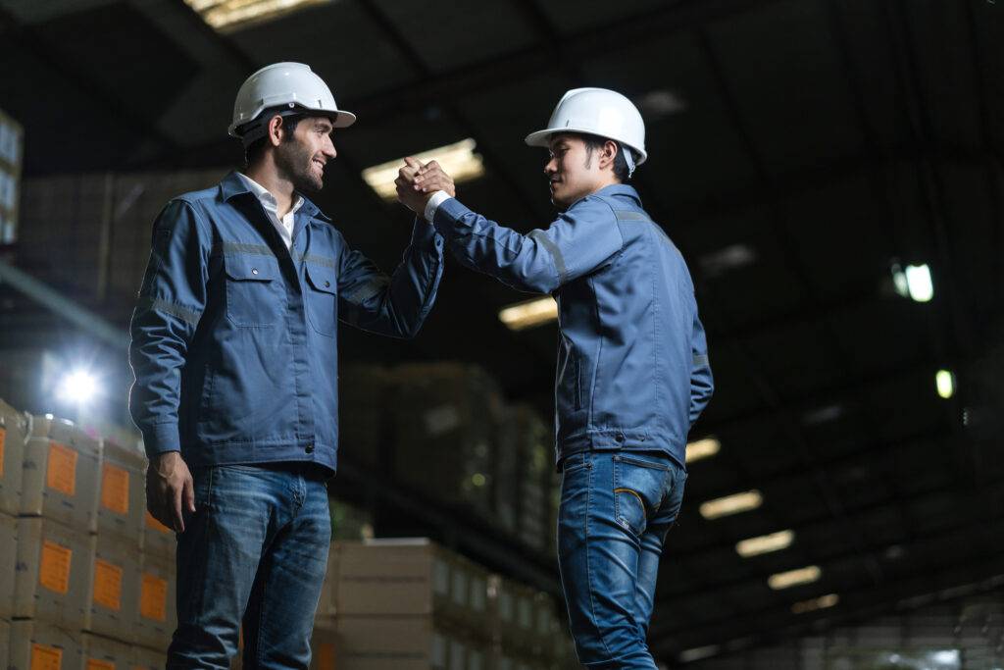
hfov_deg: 23.9
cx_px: 502
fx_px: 2371
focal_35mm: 85
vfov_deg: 16.1
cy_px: 335
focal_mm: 85
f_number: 2.5
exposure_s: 1/500
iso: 800
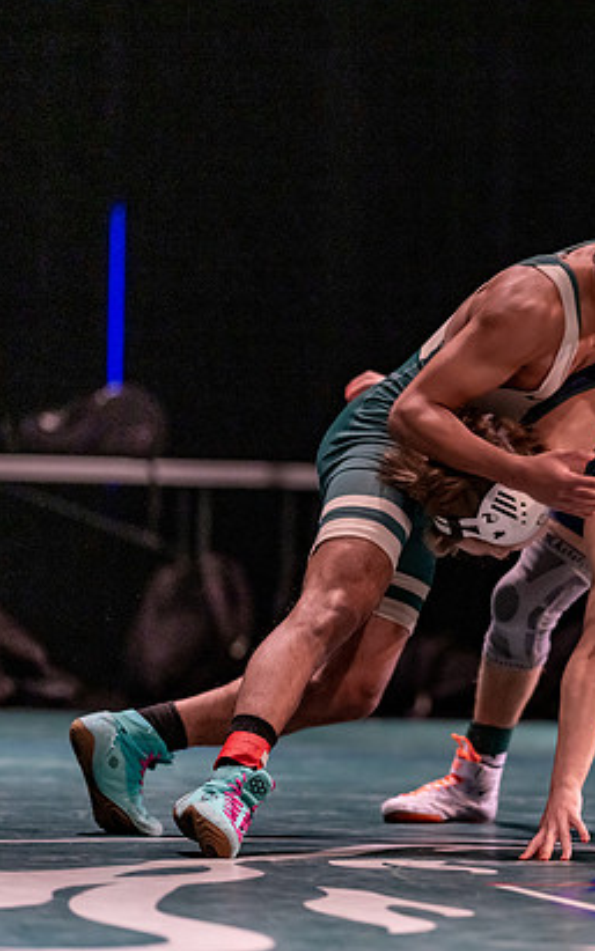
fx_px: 5395
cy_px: 474
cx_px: 500
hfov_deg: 6.3
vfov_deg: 10.1
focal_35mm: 208
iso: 2000
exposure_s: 1/800
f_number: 1.8
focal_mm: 135
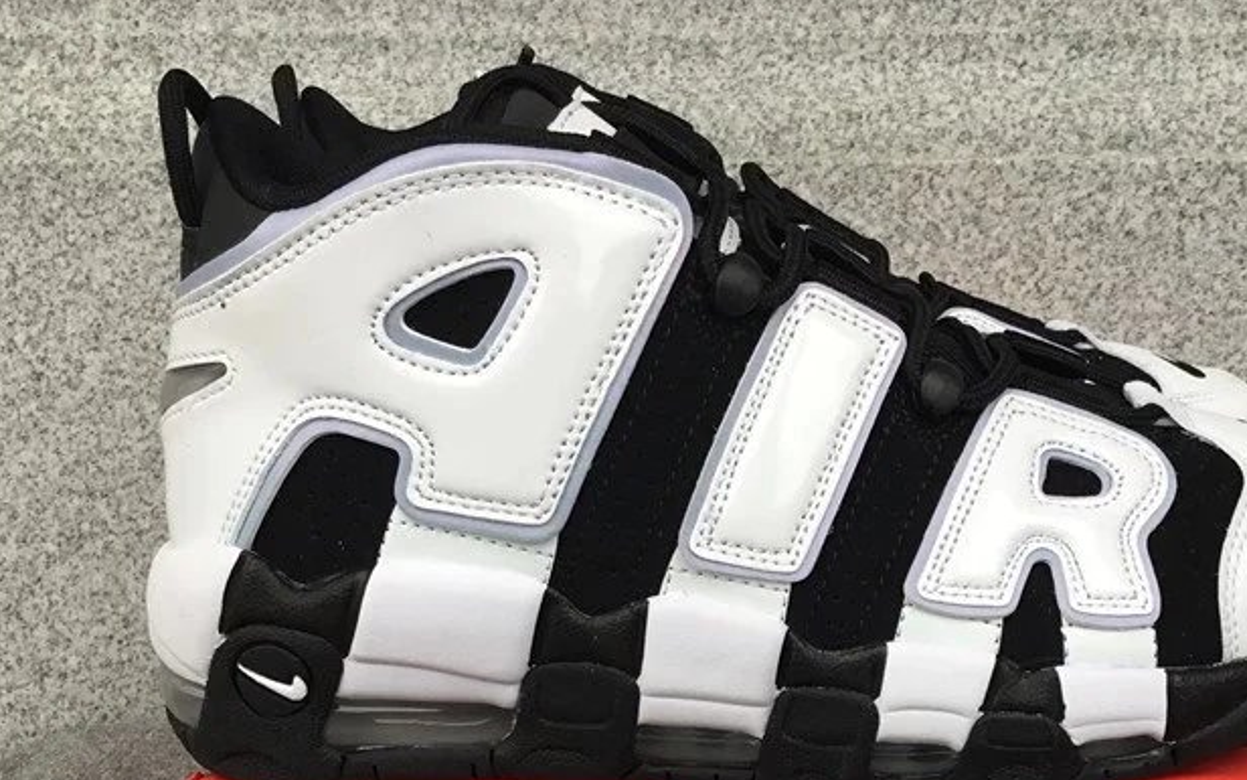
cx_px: 765
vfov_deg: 26.3
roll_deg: +0.6
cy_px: 639
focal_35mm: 48
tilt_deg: -19.0
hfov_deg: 41.6
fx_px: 1631
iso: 40
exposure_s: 1/100
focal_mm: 3.3
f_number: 2.4
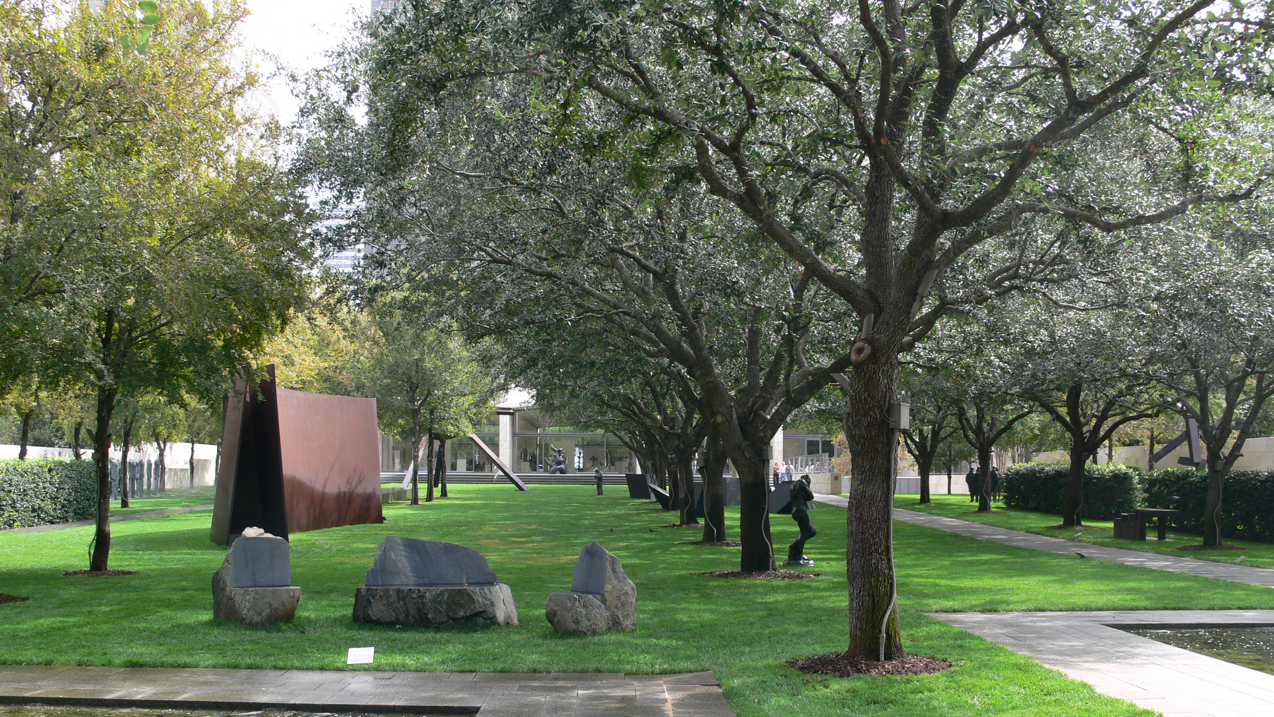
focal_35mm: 39
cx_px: 642
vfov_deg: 30.3
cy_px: 453
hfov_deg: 51.6
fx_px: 1317
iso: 80
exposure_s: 1/125
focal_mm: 7.4
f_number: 4
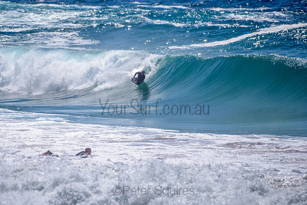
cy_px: 81
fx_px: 5227
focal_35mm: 613
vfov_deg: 2.2
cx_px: 119
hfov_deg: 3.4
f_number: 5.6
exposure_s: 1/2000
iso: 72
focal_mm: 500
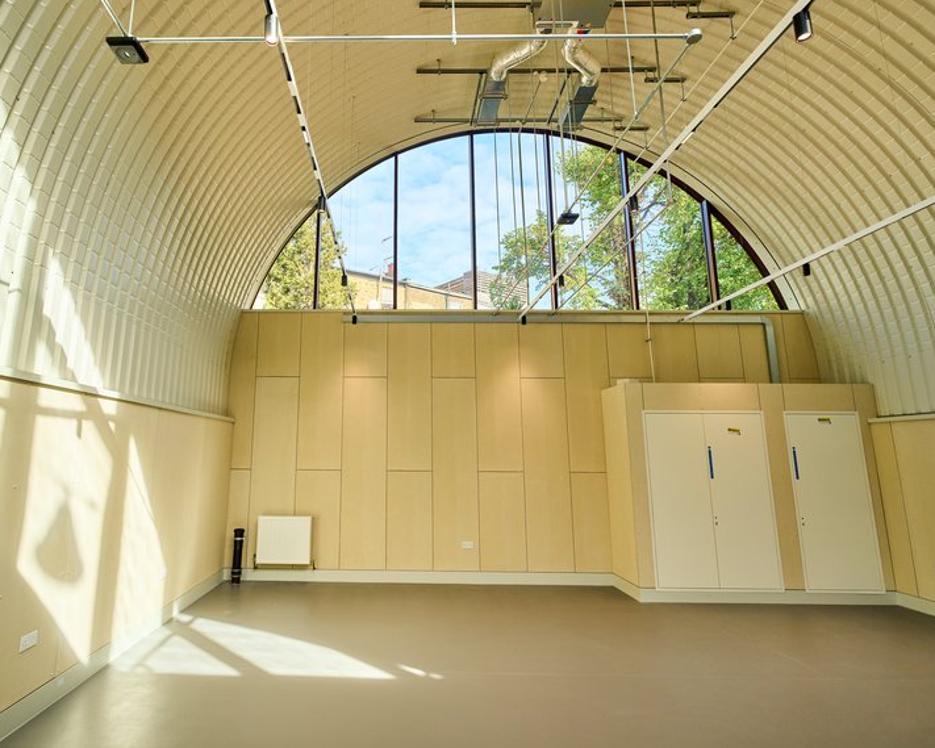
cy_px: 359
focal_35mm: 19
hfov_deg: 82.5
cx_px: 384
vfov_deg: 70.8
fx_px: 526
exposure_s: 1/250
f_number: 4
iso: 100
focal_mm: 16
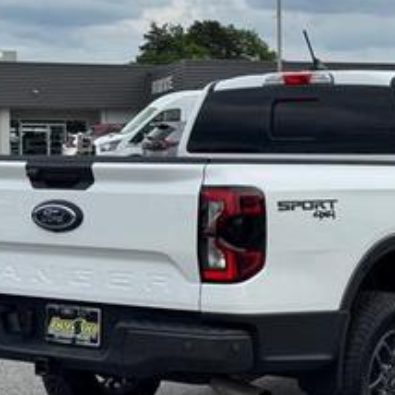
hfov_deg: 17.3
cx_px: 293
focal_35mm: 100
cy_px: 220
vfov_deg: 17.4
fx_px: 1291
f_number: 1.78
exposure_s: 1/4049
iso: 64
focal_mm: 6.76
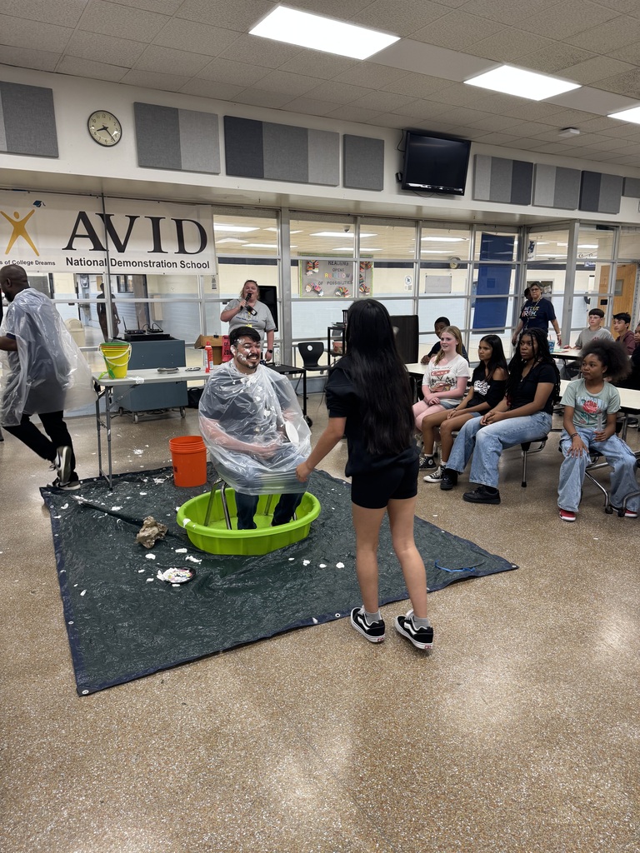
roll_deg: -1.2
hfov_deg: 56.8
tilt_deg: -11.6
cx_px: 320
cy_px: 426
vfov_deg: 71.6
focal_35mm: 24
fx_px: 592
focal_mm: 6.76
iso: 125
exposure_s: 1/60
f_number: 1.78
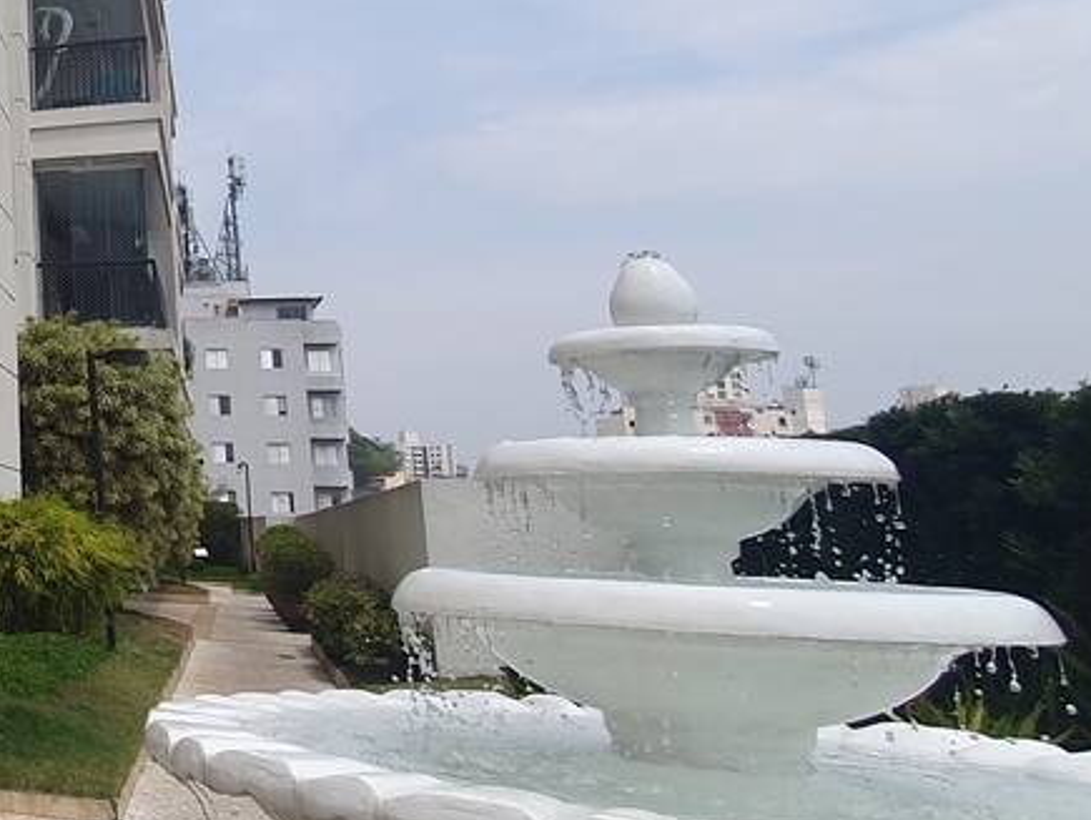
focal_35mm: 43
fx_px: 1356
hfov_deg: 30.4
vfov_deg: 32.8
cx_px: -446
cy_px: 181
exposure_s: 1/1172
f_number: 2.2
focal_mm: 1.8
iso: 50
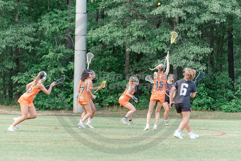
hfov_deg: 8.7
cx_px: 121
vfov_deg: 5.8
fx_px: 1591
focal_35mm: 238
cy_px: 96
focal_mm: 200
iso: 250
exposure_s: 1/160
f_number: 2.8
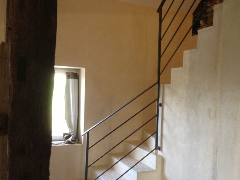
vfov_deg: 31.5
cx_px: 155
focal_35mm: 46
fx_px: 319
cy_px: 102
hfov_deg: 40.8
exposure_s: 1/20
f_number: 2.4
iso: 200
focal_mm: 4.28
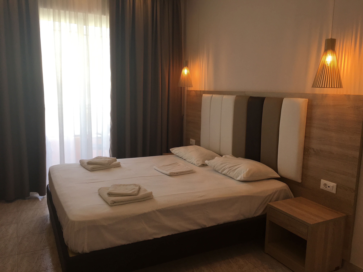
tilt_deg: -8.8
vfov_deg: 48.2
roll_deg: -1.5
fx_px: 304
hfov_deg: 61.7
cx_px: 182
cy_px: 136
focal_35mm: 29
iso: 40
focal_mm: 4.15
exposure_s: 1/100
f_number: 2.2
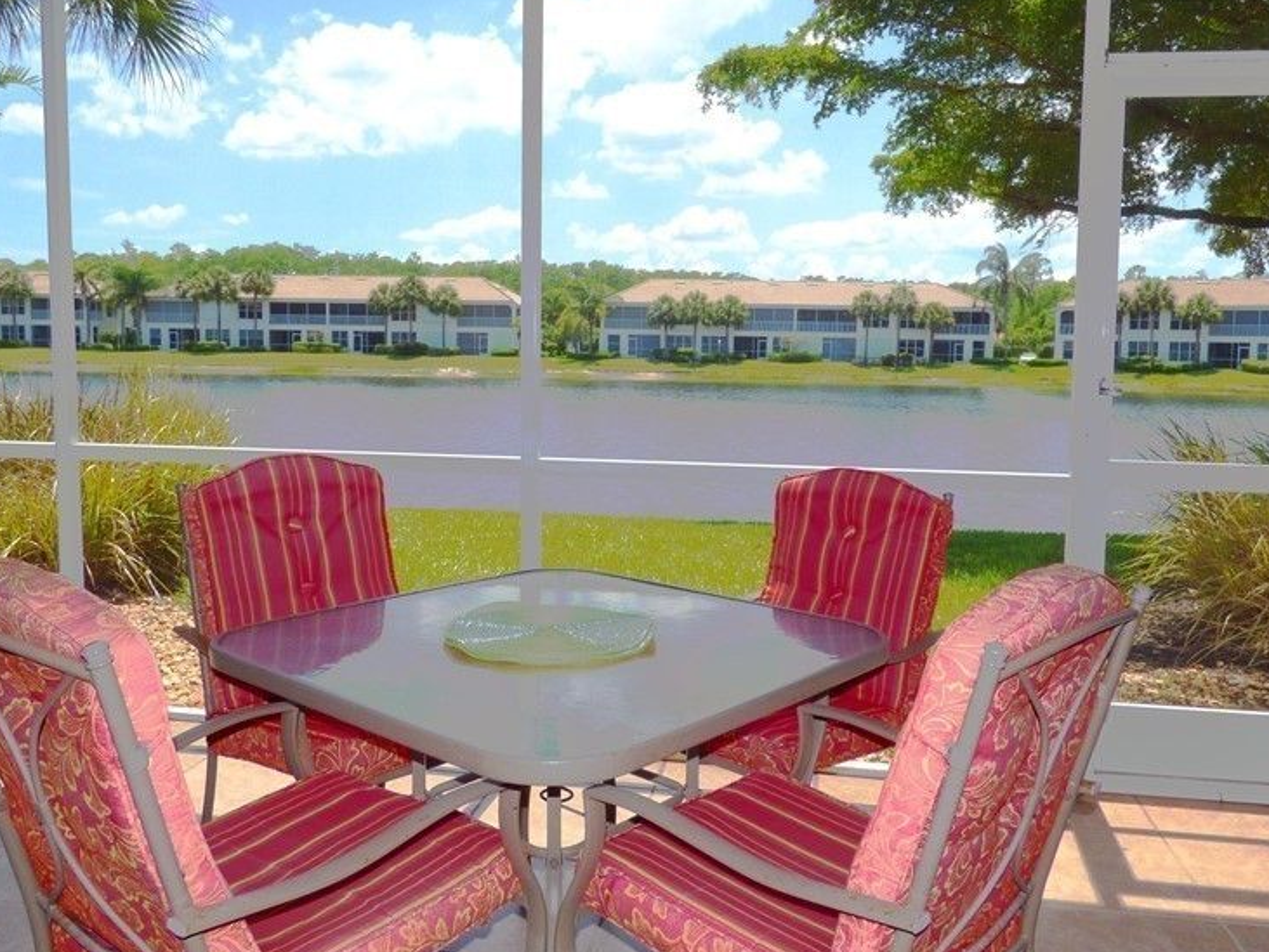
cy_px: 428
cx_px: 646
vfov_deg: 49.7
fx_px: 1027
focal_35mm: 28
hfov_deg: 63.4
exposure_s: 1/500
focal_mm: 3.58
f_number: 3.5
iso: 100
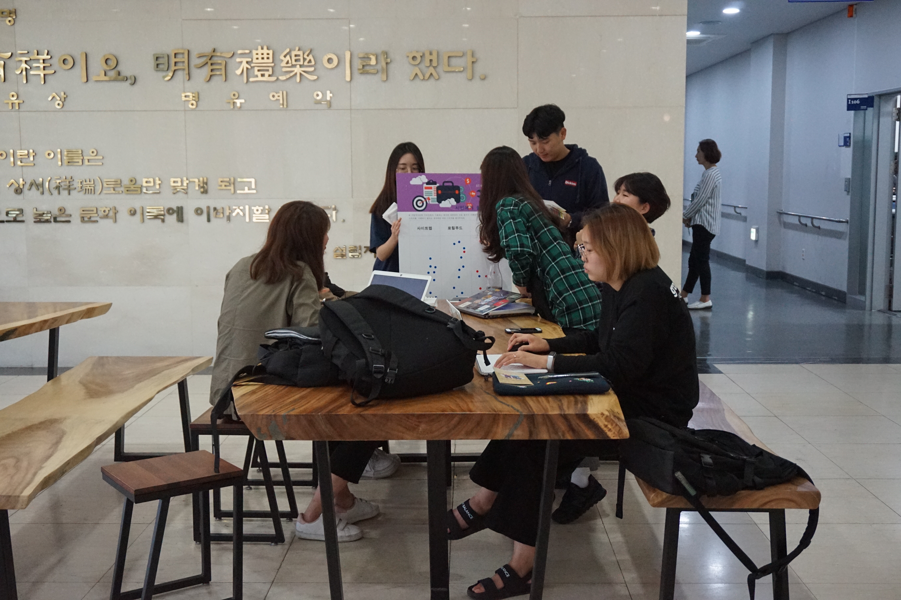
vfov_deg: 33.0
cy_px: 300
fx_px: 1013
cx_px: 450
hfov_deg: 47.9
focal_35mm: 40
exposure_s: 1/160
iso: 3200
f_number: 4.5
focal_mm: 27
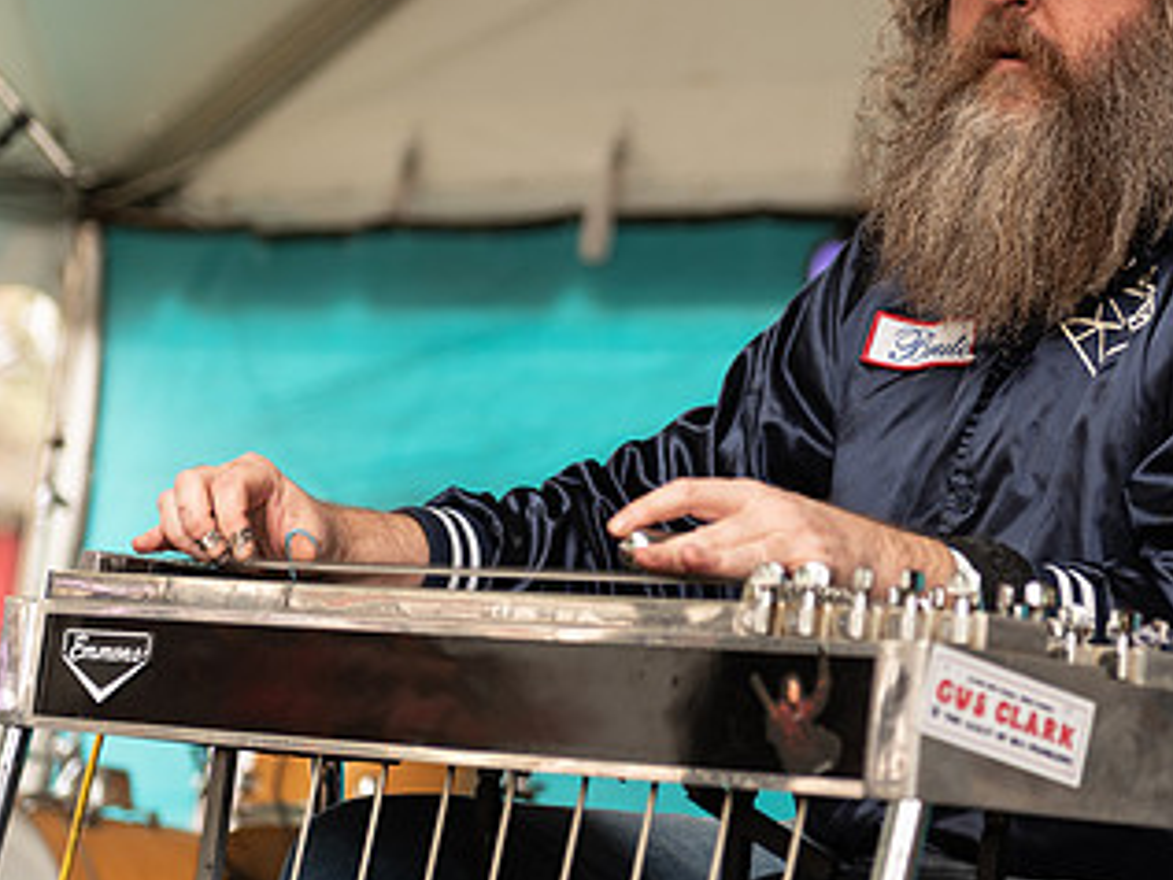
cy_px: 227
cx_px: 954
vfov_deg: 10.8
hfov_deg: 14.3
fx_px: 4644
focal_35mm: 137
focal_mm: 70
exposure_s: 1/320
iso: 250
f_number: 3.2
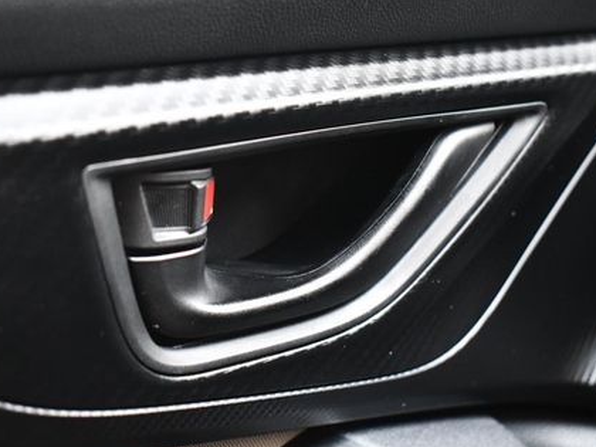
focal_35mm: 79
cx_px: 298
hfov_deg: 24.7
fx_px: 1360
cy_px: 220
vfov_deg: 18.7
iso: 2200
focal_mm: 36
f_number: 4.8
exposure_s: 1/125
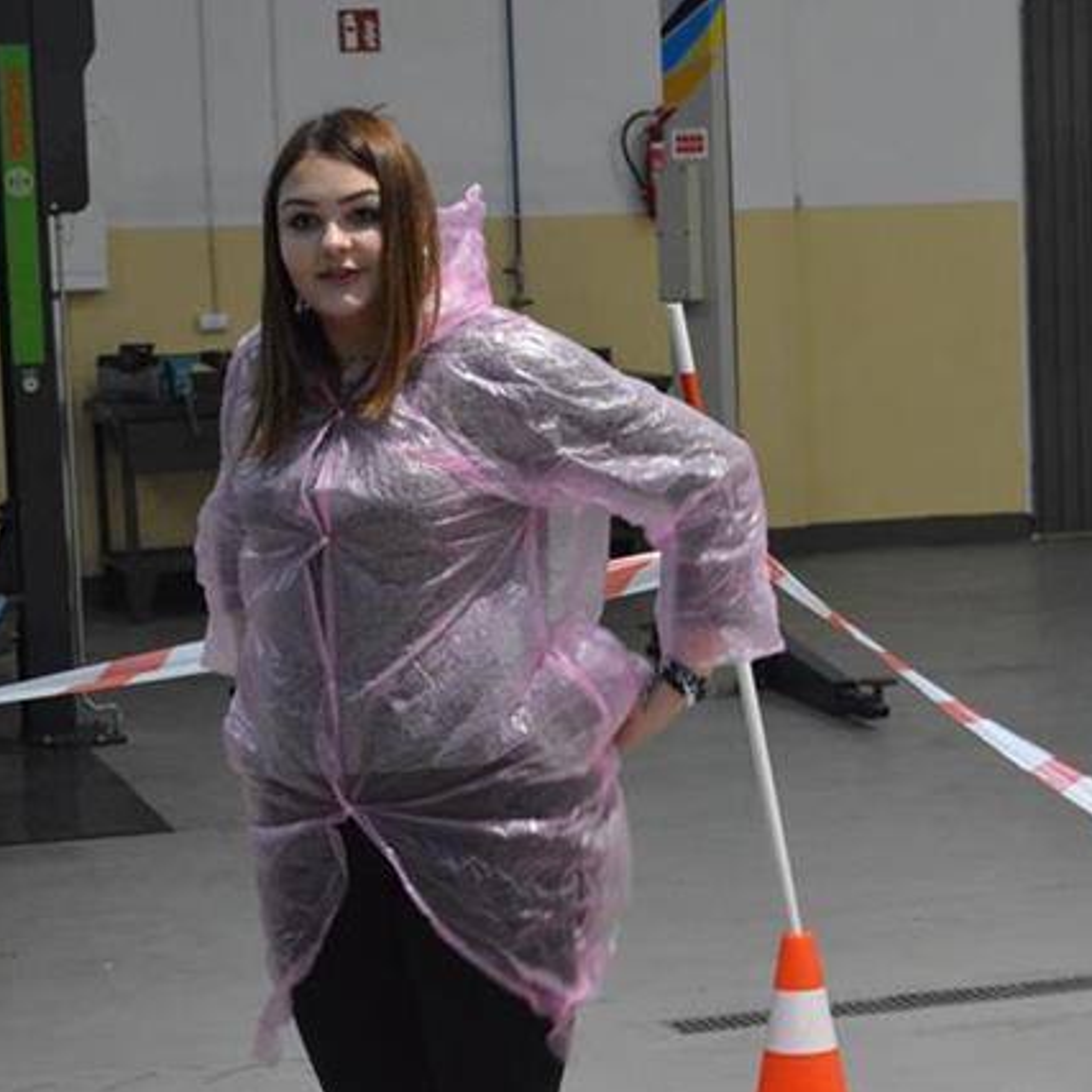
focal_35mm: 107
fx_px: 3806
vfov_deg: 16.3
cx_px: 762
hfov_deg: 16.3
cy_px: 551
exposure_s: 1/125
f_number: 5.6
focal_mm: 55
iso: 3200
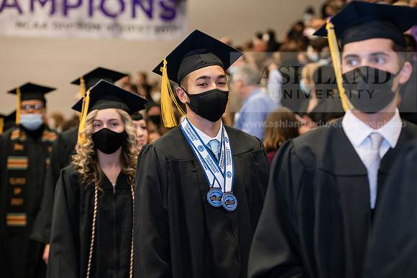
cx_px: 208
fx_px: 1101
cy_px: 139
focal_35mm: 95
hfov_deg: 21.5
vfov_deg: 14.4
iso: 1600
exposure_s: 1/200
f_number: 3.5
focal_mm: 95
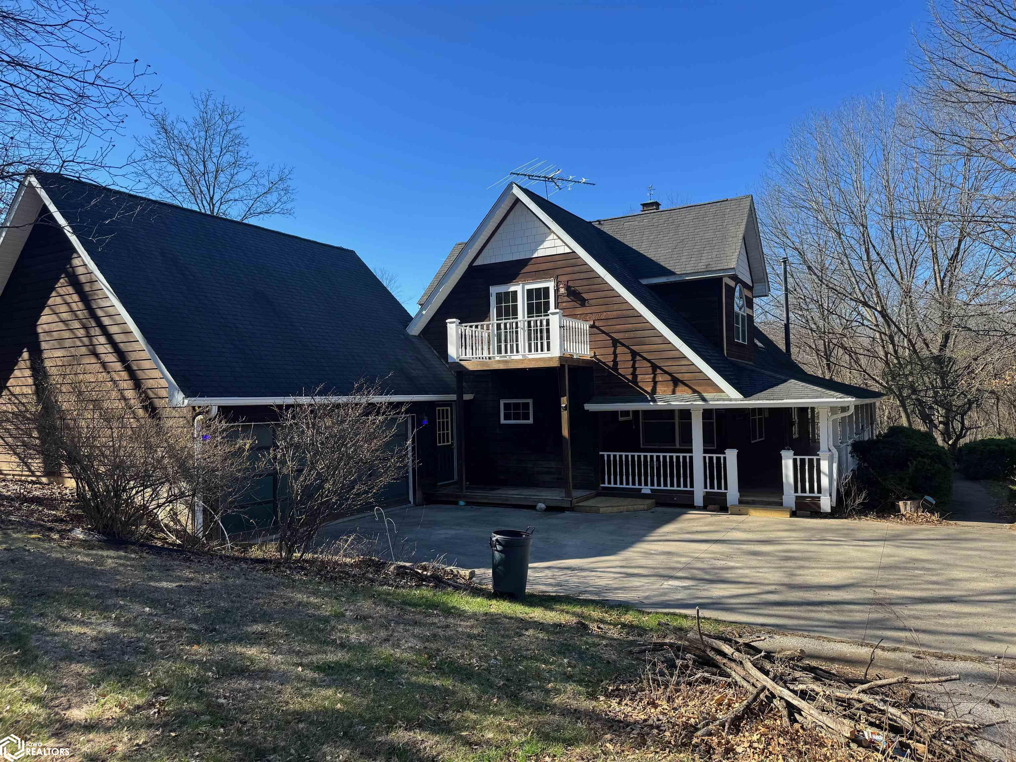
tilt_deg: +2.1
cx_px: 508
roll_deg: +1.1
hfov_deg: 71.6
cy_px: 381
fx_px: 704
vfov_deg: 56.8
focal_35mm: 24
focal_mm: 6.76
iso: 80
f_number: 1.78
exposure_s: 1/1980
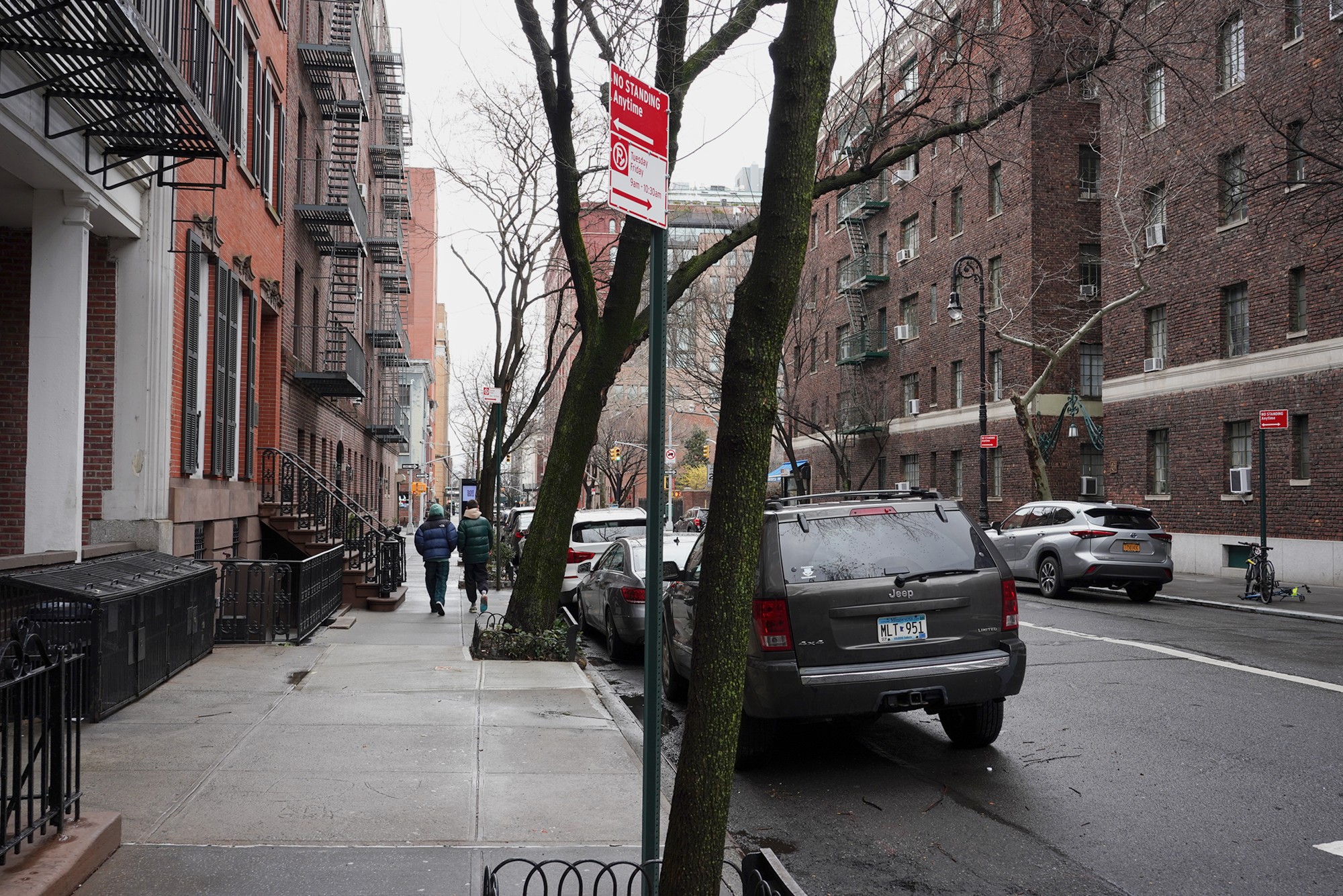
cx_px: 672
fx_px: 1119
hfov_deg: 61.9
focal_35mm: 30
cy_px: 448
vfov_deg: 43.6
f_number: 8
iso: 400
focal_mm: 30
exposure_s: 1/100
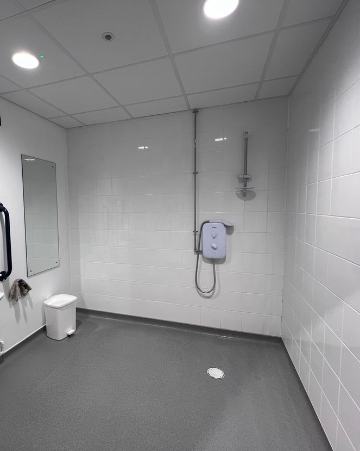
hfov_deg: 75.6
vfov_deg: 89.6
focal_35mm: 17
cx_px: 134
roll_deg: +1.3
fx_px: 226
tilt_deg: -4.8
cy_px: 226
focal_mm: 1.57
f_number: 1.8
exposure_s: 1/100
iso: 125
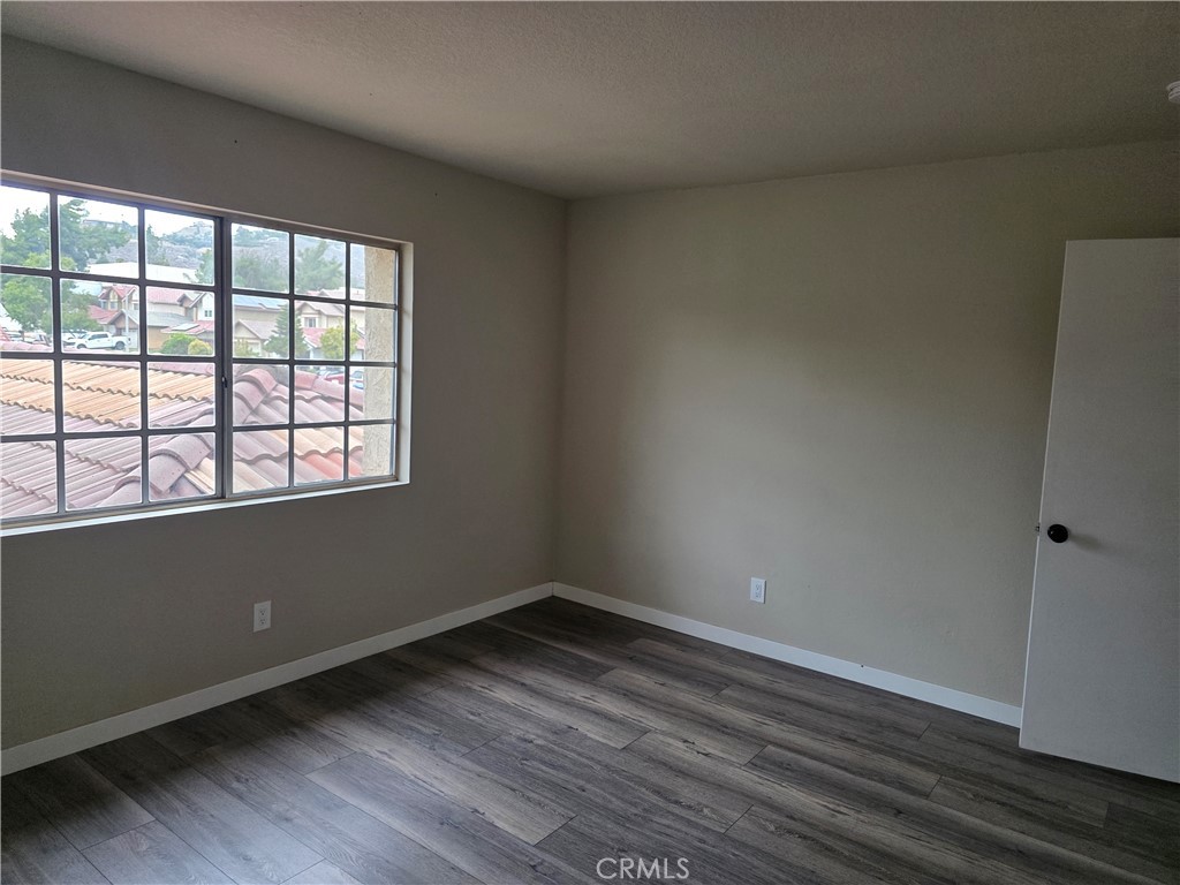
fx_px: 784
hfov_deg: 73.9
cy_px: 442
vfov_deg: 58.9
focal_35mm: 23
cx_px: 590
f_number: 1.7
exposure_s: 1/120
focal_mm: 6.3
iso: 200
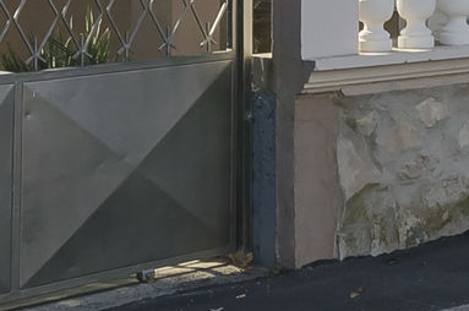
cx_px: 607
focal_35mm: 143
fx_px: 1855
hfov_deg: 13.9
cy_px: -410
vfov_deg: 8.8
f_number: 8
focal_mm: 13
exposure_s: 1/250
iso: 100
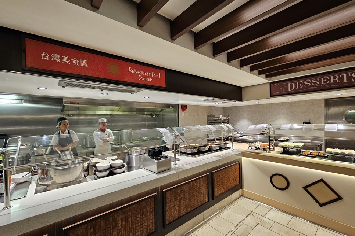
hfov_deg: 104.2
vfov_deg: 81.1
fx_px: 138
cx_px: 172
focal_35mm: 14
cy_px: 124
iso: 200
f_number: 2.2
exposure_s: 1/61
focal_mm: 2.2
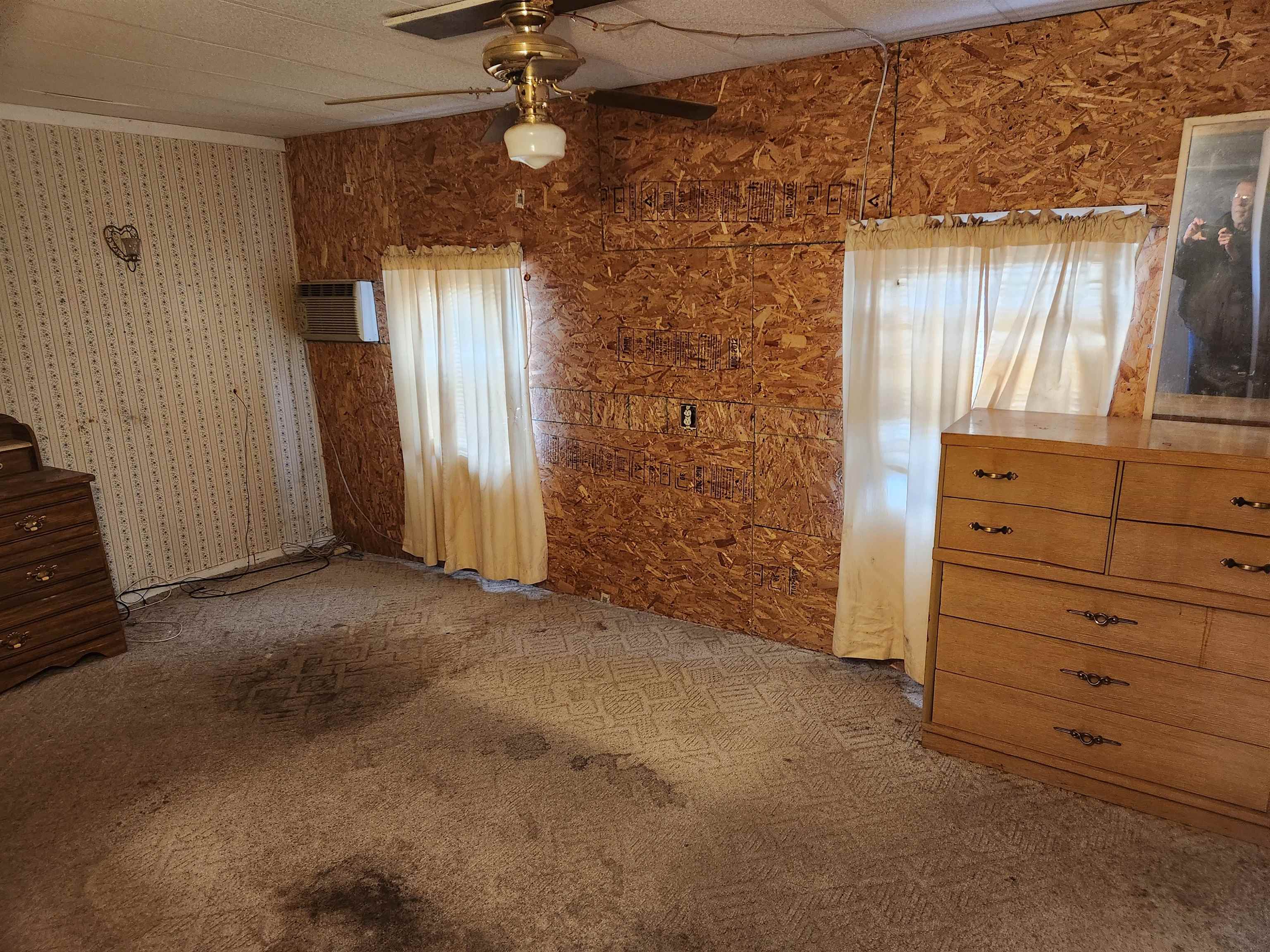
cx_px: 635
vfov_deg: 58.9
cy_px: 476
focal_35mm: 23
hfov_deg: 73.9
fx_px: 844
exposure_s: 1/60
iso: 640
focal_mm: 5.4
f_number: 1.8
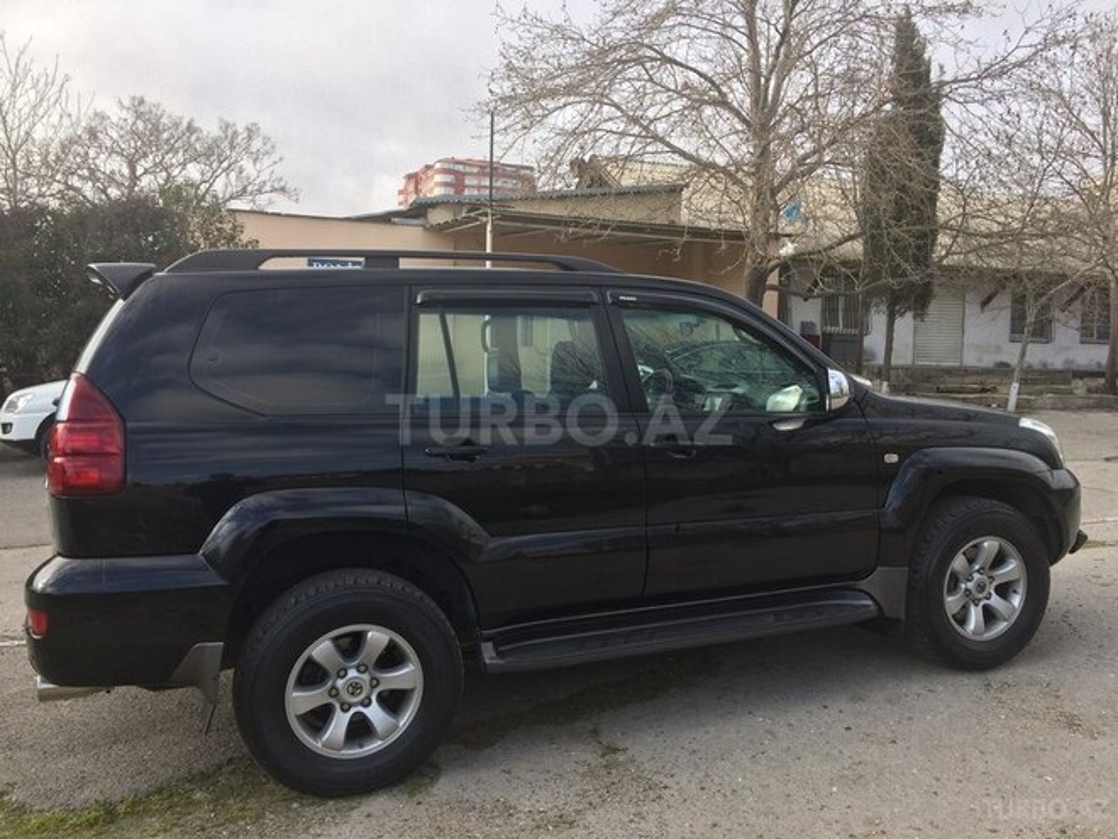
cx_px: 559
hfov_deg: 61.7
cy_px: 420
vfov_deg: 48.2
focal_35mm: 29
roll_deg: +0.1
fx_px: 937
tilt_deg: -2.7
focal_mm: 4.15
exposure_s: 1/933
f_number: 2.2
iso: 32
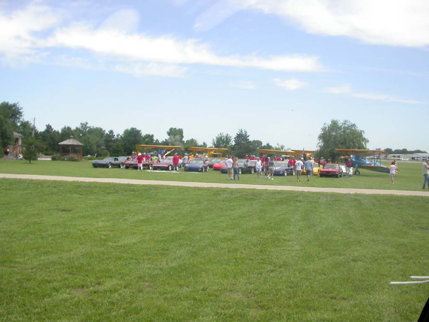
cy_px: 161
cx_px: 214
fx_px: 471
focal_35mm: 38
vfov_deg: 37.7
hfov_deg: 49.0
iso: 100
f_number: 2.6
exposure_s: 1/1000
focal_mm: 7.85
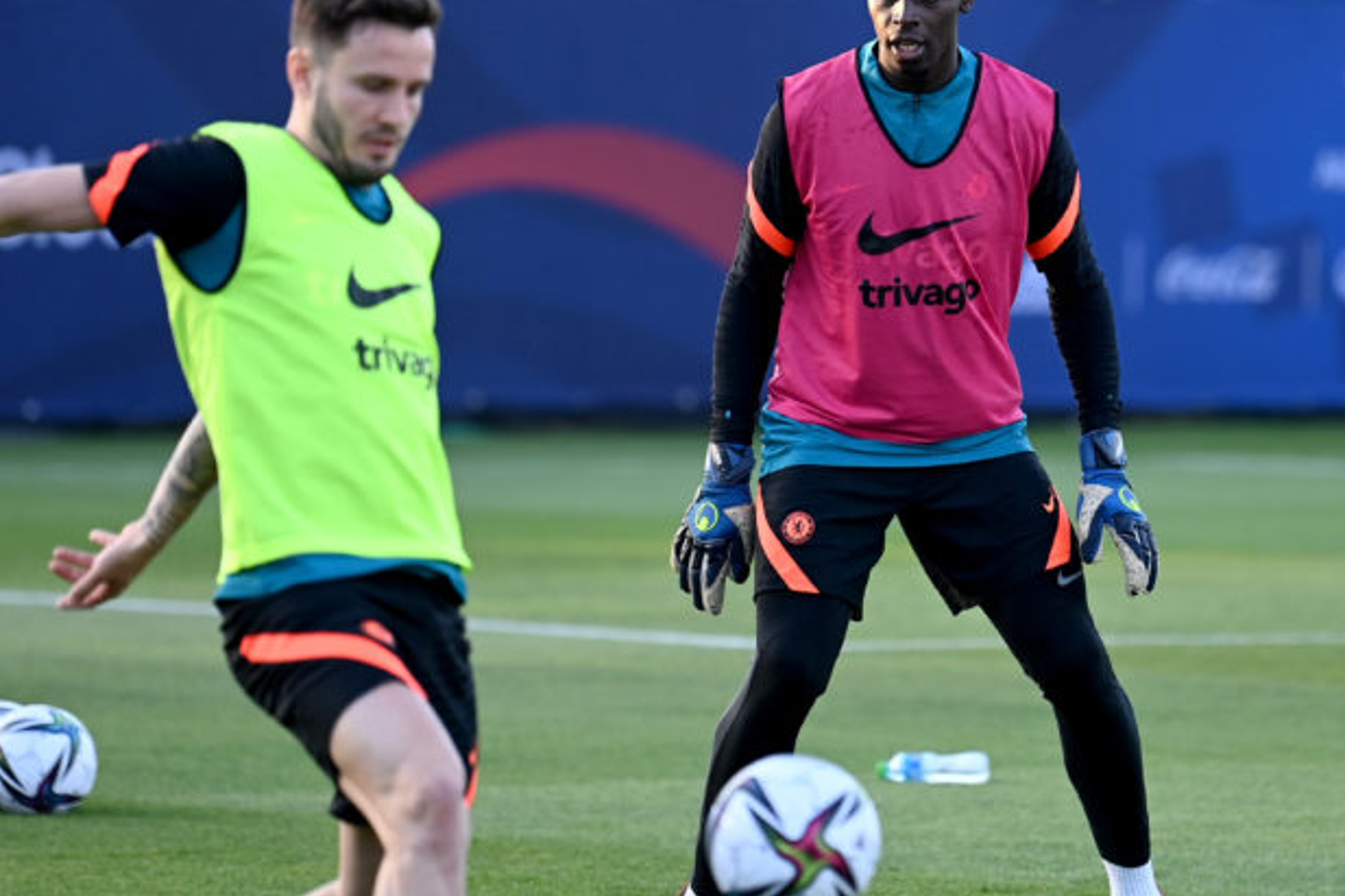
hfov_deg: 6.2
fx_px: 12400
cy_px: 509
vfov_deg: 4.1
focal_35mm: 332
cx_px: 732
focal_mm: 200
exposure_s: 1/1250
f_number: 2.8
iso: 800
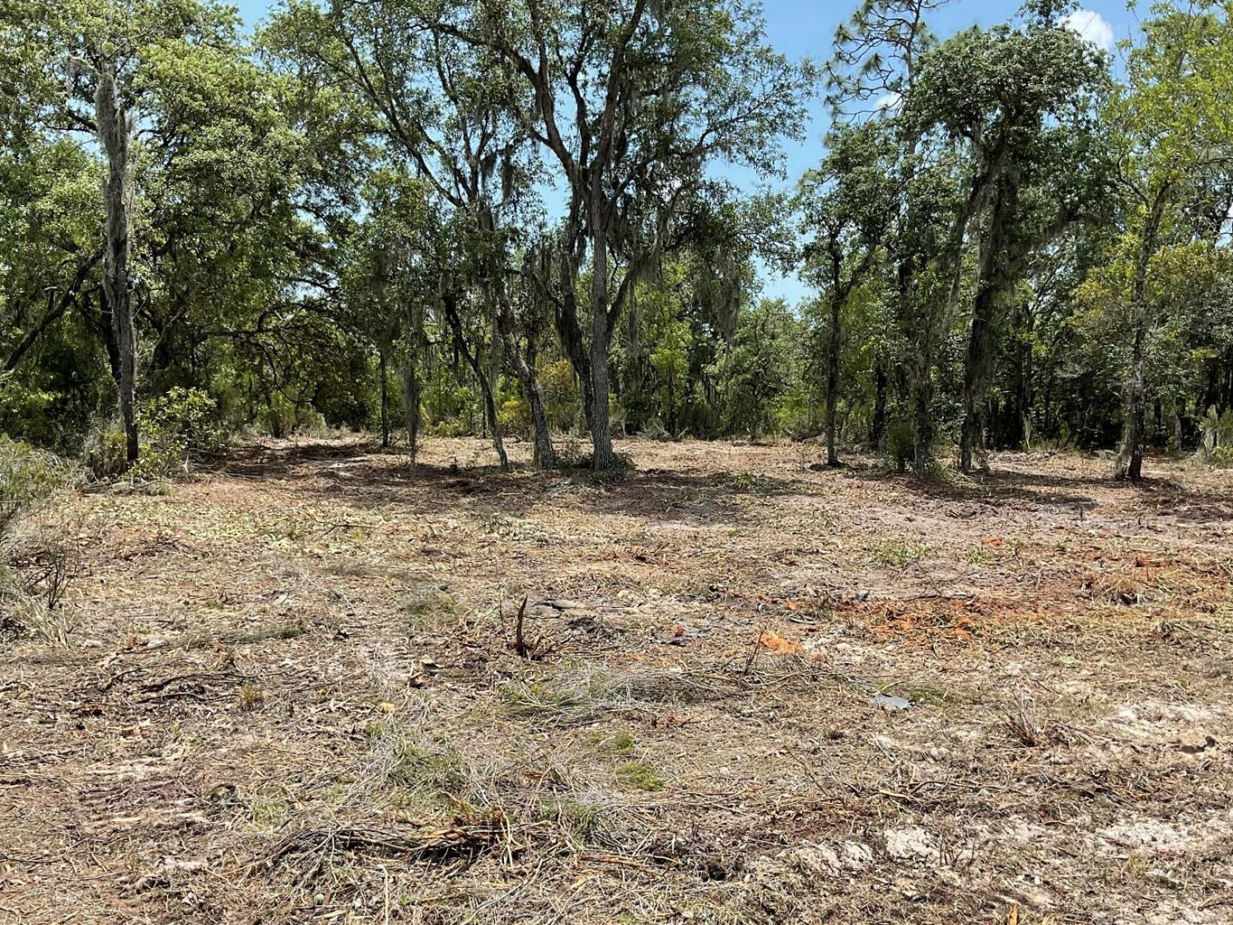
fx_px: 1211
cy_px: 540
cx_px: 646
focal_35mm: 34
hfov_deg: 53.9
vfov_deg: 41.7
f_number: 1.8
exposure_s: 1/1342
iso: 16
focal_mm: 3
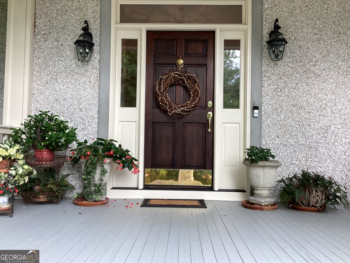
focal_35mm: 31
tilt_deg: +1.9
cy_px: 132
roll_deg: +0.0
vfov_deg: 45.4
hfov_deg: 58.4
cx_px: 175
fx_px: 313
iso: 50
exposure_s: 1/120
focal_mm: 3.3
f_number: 2.4
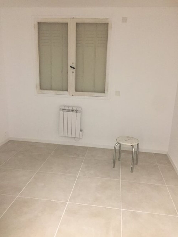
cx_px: 89
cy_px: 118
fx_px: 199
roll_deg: -1.9
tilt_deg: -13.2
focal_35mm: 29
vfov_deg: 61.7
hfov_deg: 48.2
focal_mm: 4.15
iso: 250
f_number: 2.2
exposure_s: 1/25
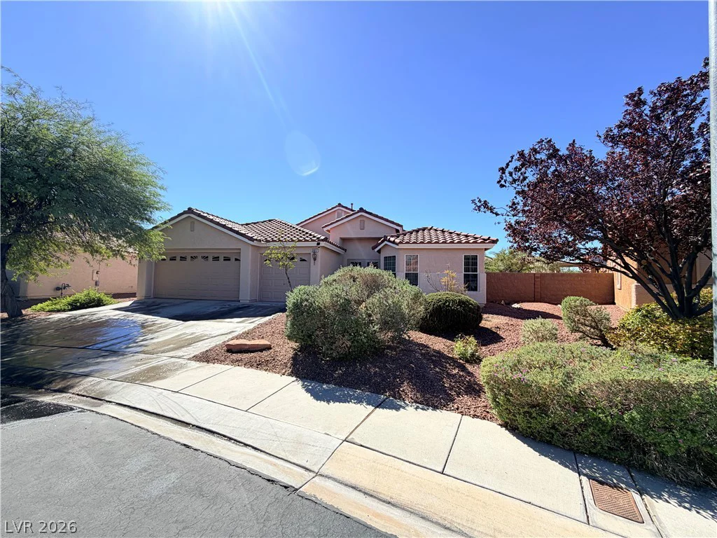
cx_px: 358
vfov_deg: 85.7
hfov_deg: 102.1
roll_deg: -1.1
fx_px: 290
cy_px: 269
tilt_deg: +2.6
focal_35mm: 14
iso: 32
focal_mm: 2.22
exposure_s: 1/770
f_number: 2.2
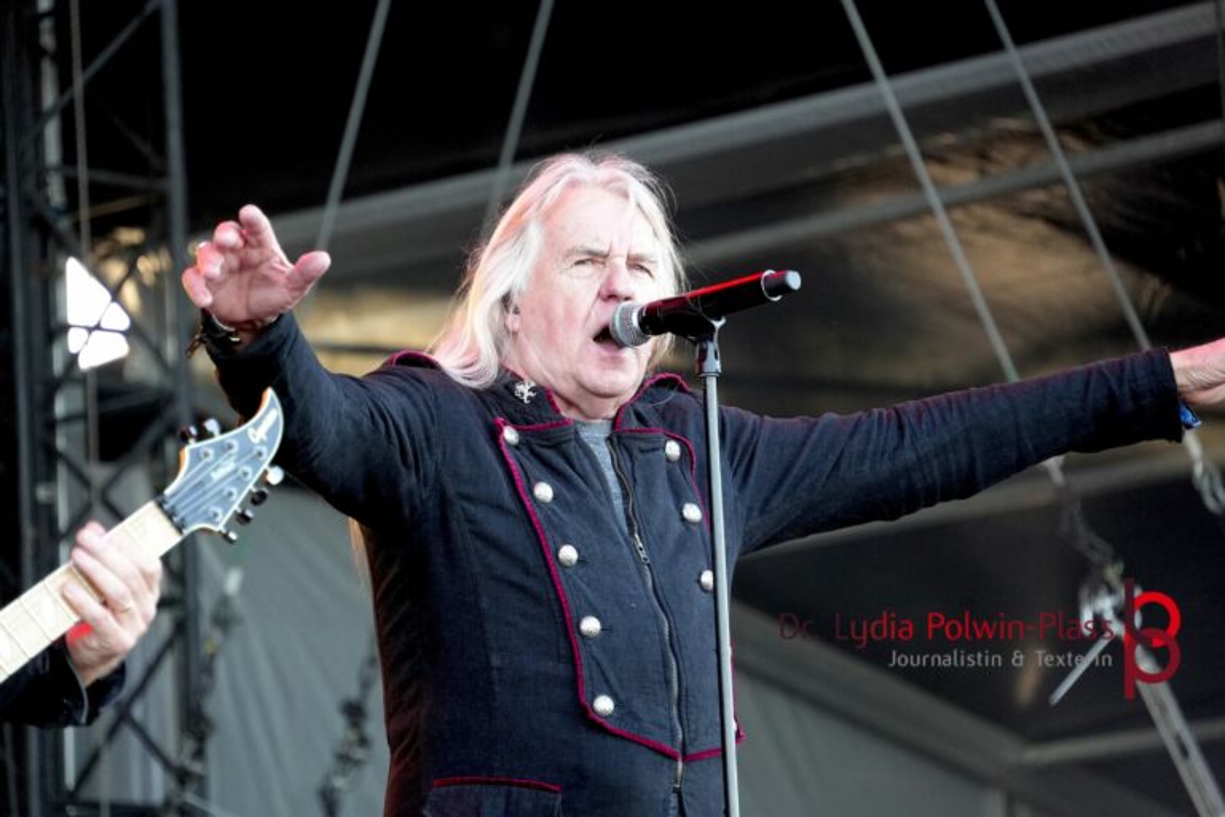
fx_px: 7196
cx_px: 612
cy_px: 408
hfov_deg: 9.7
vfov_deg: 6.5
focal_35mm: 212
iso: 2000
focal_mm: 141
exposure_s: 1/250
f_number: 5.6
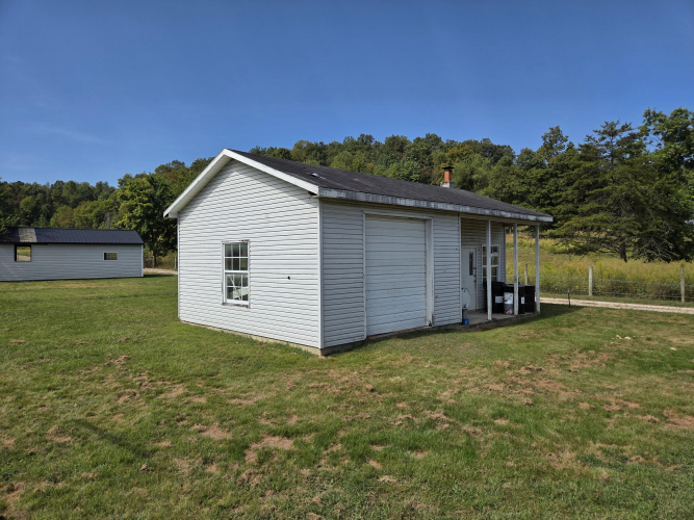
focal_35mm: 23
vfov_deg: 58.9
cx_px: 347
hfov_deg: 73.9
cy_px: 260
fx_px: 461
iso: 80
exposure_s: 1/6618
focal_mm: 5.4
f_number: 1.8
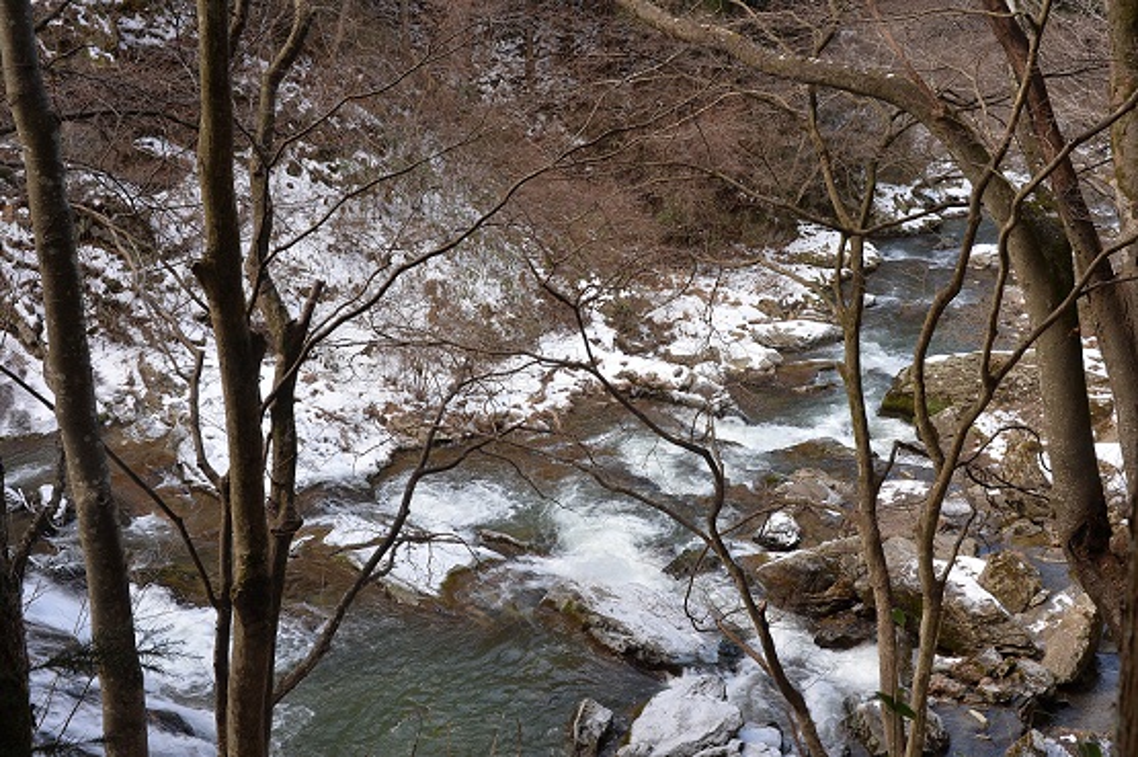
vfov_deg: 35.0
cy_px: 378
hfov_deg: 50.7
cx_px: 569
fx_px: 1200
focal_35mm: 38
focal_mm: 38
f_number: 16
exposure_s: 1/30
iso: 320
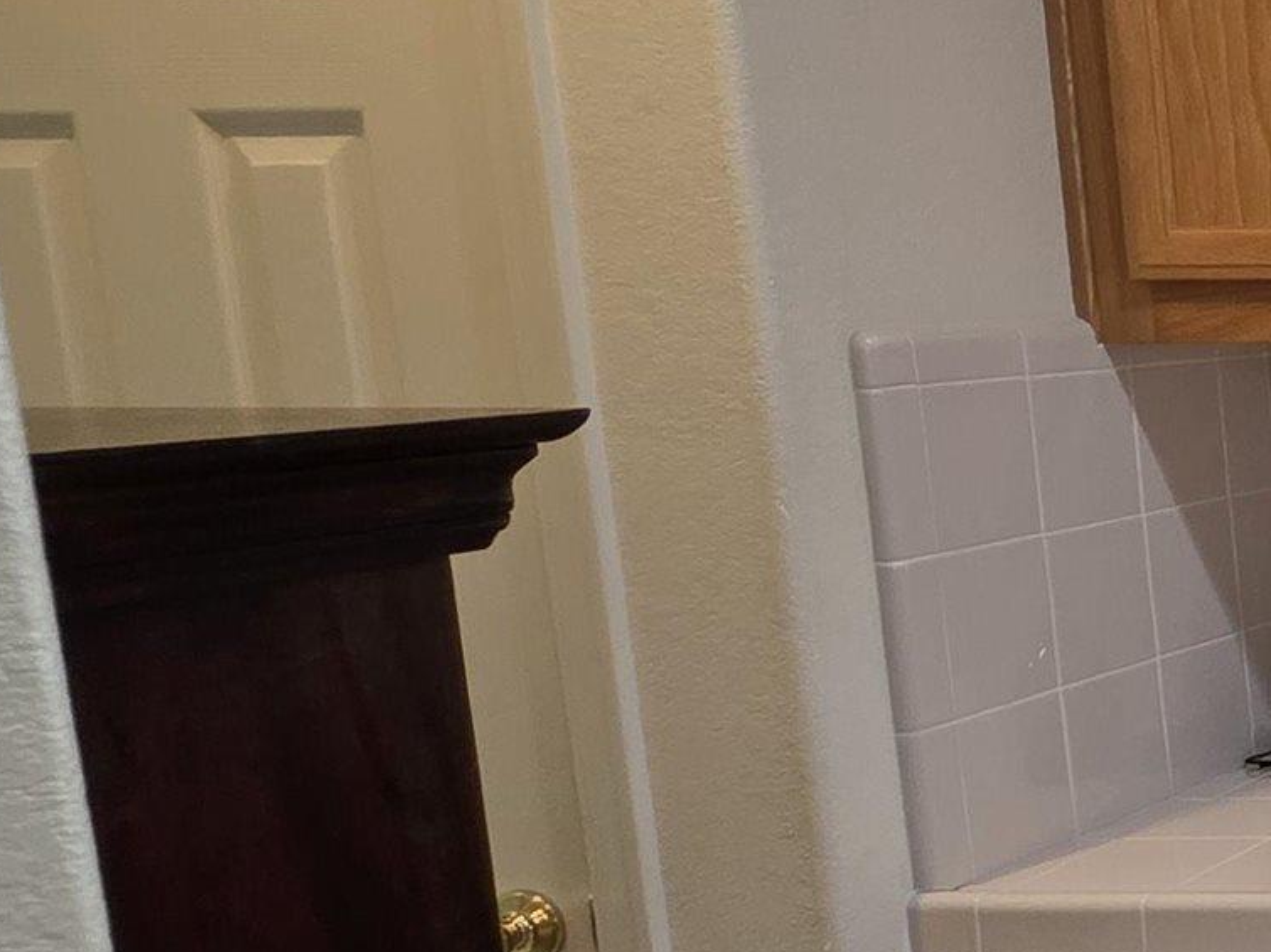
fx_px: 1945
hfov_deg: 20.8
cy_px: 585
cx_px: 2404
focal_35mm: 53
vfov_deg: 27.4
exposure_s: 1/120
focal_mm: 2.2
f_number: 1.9
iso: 160
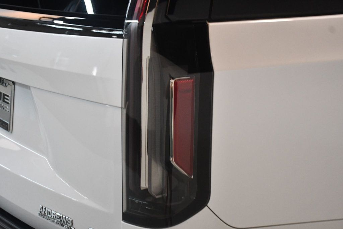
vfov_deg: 21.6
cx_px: 172
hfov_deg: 31.9
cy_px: 114
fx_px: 600
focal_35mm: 63
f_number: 4.5
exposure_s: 1/125
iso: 2800
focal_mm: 42
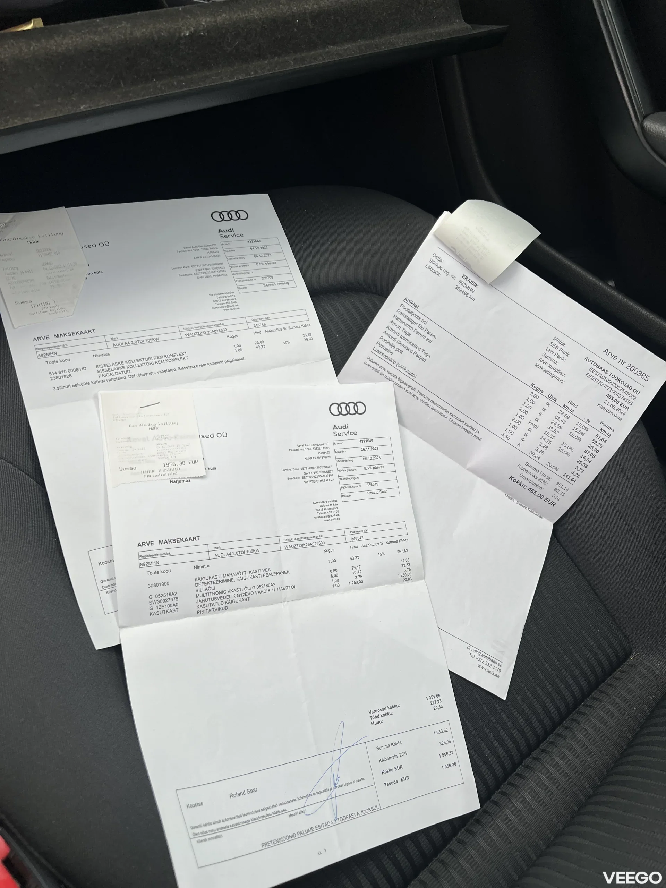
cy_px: 444
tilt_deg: -53.4
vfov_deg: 67.3
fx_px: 667
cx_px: 333
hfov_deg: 53.1
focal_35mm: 26
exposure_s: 1/121
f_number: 1.5
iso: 40
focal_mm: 5.7
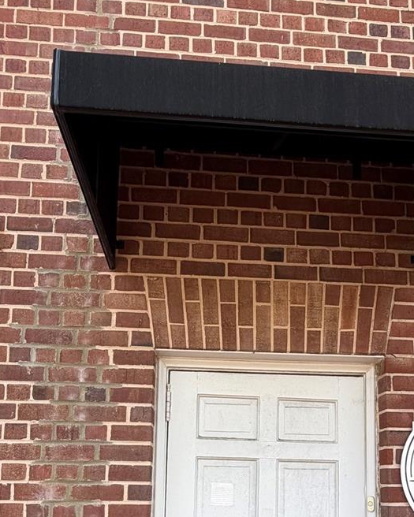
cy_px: 444
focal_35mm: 32
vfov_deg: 50.7
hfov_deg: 45.7
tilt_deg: +4.9
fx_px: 490
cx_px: 229
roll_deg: +0.6
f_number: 2.2
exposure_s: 1/390
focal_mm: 2.22
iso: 50
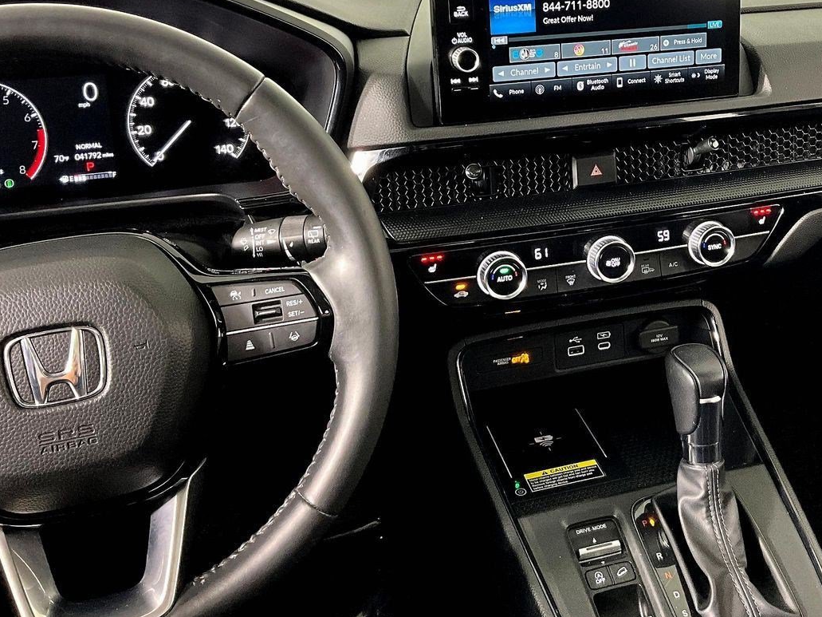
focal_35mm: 45
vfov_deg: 31.8
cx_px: 585
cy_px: 192
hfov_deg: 41.2
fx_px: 1068
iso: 250
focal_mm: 3
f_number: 1.8
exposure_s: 1/60
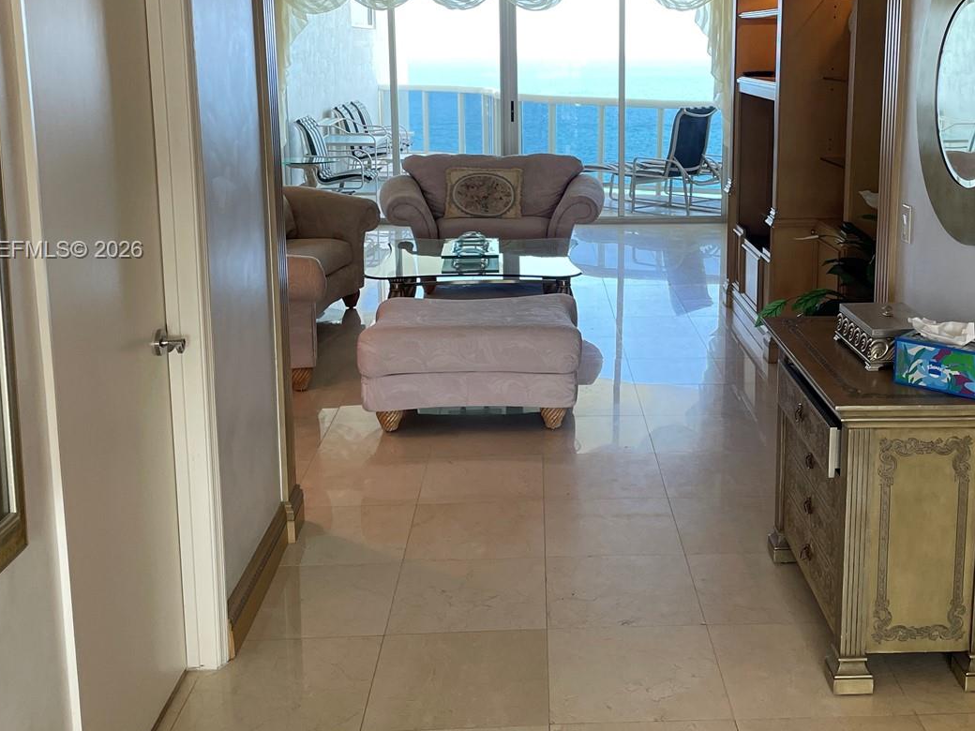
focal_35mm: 40
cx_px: 601
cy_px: 251
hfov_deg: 46.4
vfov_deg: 35.6
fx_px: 1127
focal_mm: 4.2
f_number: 1.6
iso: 100
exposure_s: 1/120
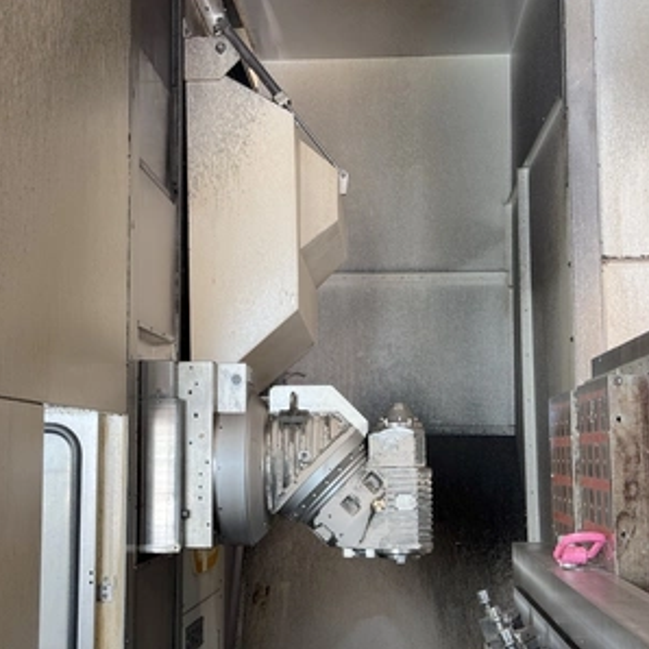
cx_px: 292
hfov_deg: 30.0
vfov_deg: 30.0
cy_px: 324
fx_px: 1209
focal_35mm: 57
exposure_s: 1/50
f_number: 1.78
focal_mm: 6.76
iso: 80
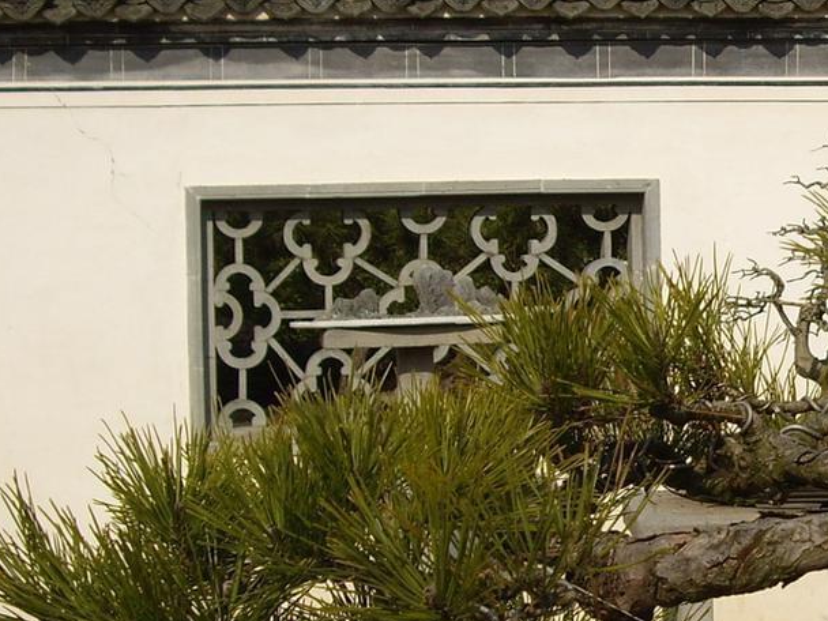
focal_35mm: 120
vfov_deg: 12.3
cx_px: 899
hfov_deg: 16.0
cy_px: 477
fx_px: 2870
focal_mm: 7.9
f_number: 8
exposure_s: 1/250
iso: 64
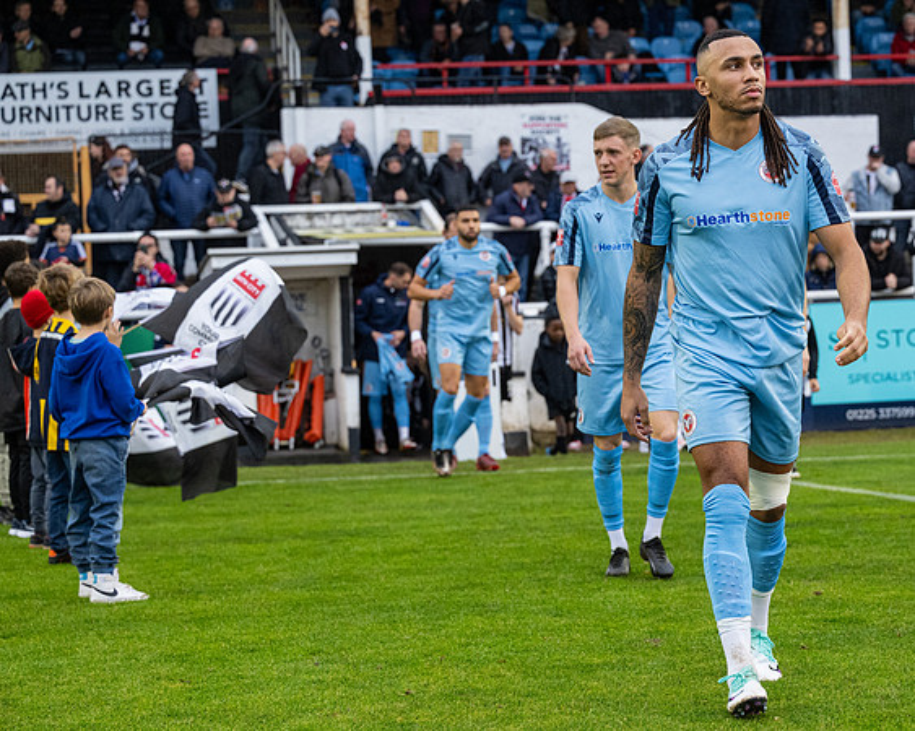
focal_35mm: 100
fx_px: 2718
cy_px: 397
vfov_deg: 15.3
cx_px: 699
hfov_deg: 19.0
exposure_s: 1/400
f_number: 4
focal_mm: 70
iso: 2000
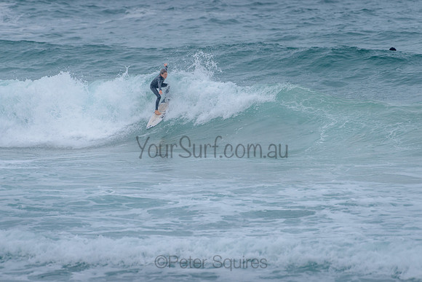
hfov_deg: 3.4
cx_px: 212
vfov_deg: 2.2
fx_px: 7184
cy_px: 110
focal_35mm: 613
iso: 450
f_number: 5.6
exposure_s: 1/1250
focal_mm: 500
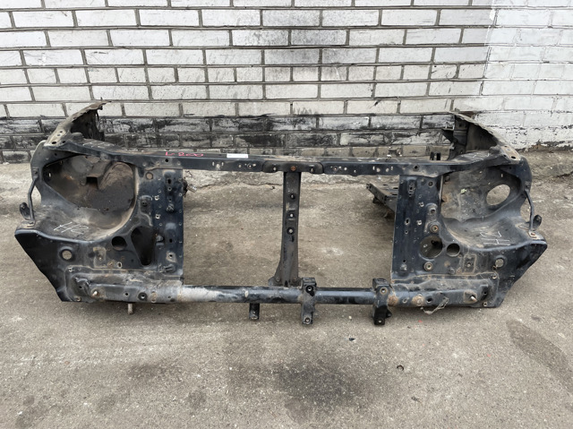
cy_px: 214
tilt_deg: -28.8
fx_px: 430
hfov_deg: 67.3
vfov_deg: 53.0
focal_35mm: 26
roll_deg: +0.2
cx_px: 286
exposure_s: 1/121
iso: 50
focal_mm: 4.2
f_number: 1.6
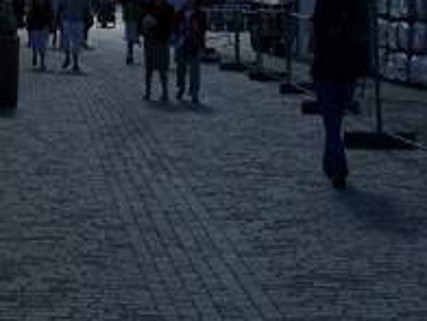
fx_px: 1493
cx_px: 87
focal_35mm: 121
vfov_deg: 11.7
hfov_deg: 16.2
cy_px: -162
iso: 64
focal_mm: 7.8
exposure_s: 1/640
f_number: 5.6
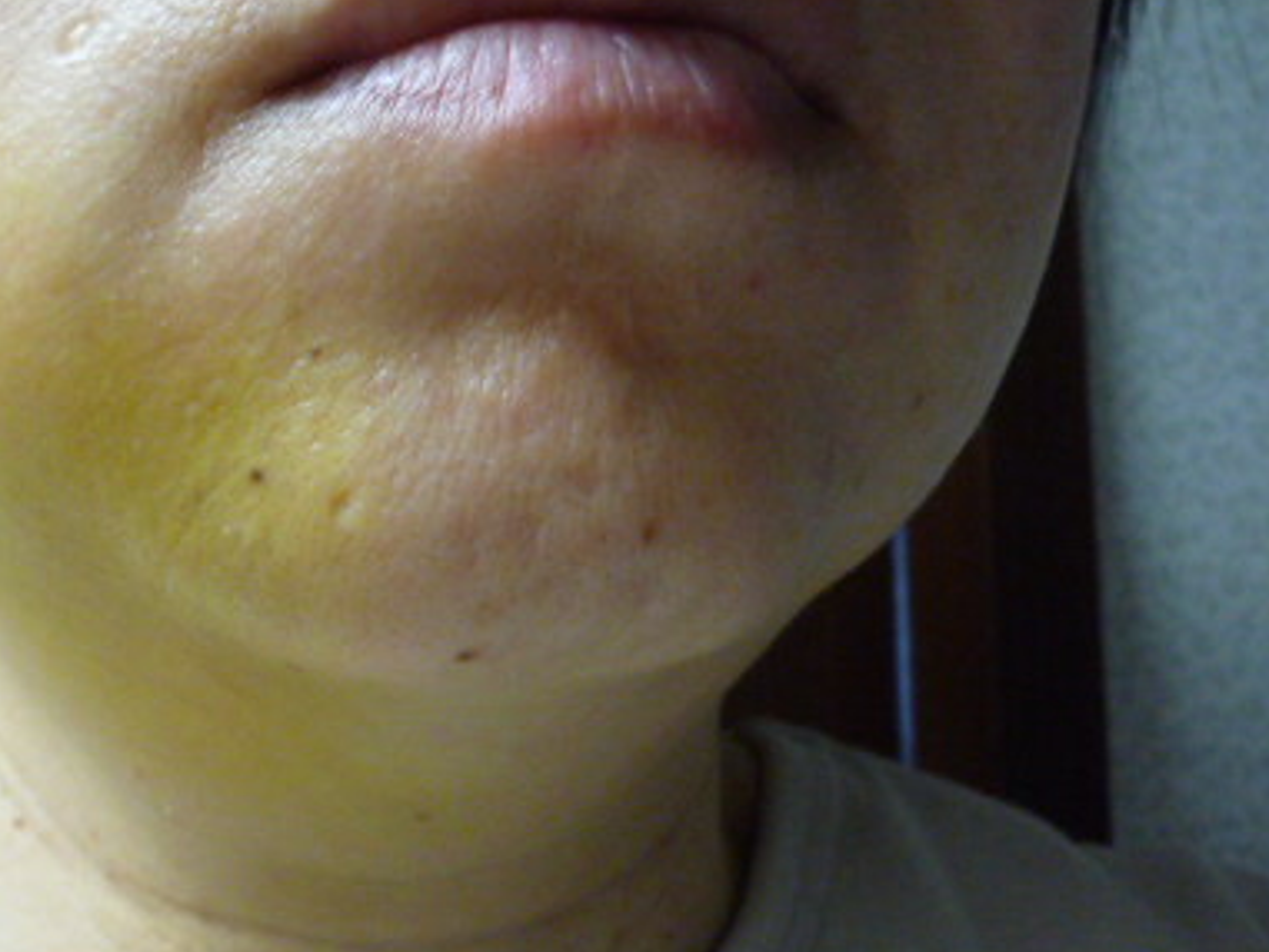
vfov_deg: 34.3
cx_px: 207
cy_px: 539
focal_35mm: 42
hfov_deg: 42.2
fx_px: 1540
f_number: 2.8
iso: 400
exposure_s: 1/13
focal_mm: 4.4
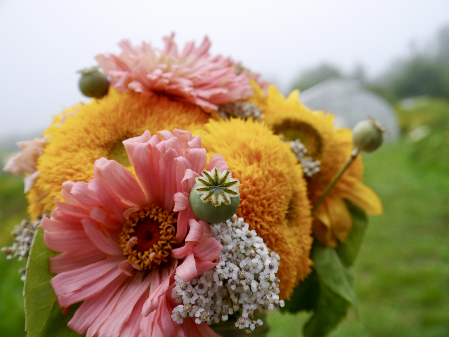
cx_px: 224
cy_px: 168
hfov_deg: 41.2
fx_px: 597
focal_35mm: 46
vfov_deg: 31.5
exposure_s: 1/125
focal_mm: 23
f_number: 5
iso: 160
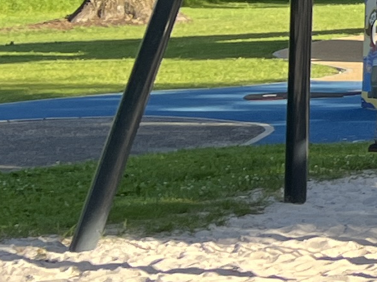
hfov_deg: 9.1
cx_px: 1084
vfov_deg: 7.9
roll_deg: -0.1
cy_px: -303
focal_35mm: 179
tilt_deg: +6.1
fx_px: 1949
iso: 50
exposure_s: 1/504
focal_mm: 5.1
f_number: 1.6
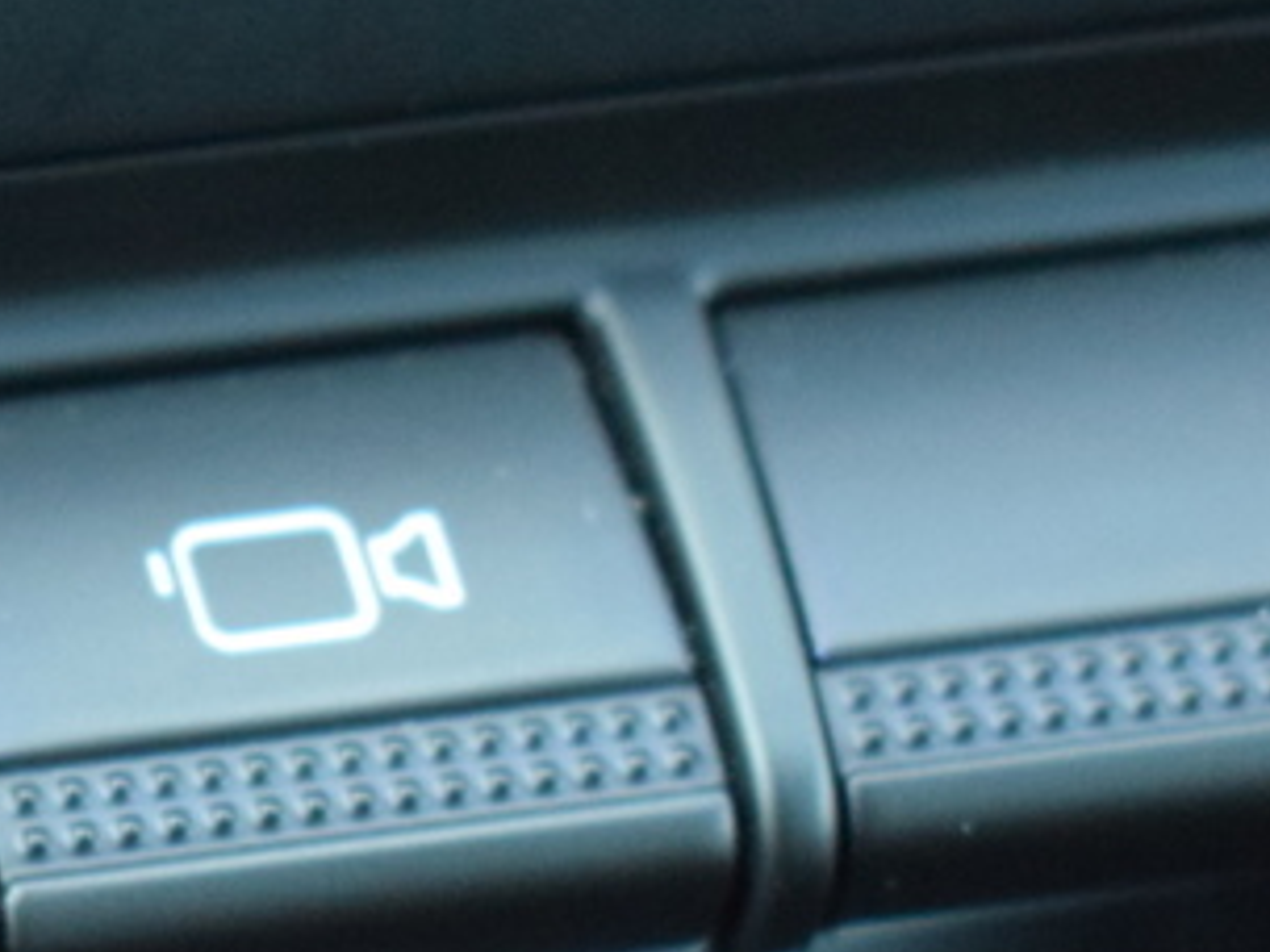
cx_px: -769
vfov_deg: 5.7
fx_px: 9612
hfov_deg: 7.4
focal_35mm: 262
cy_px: 614
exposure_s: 1/60
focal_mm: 46
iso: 3200
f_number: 5.3
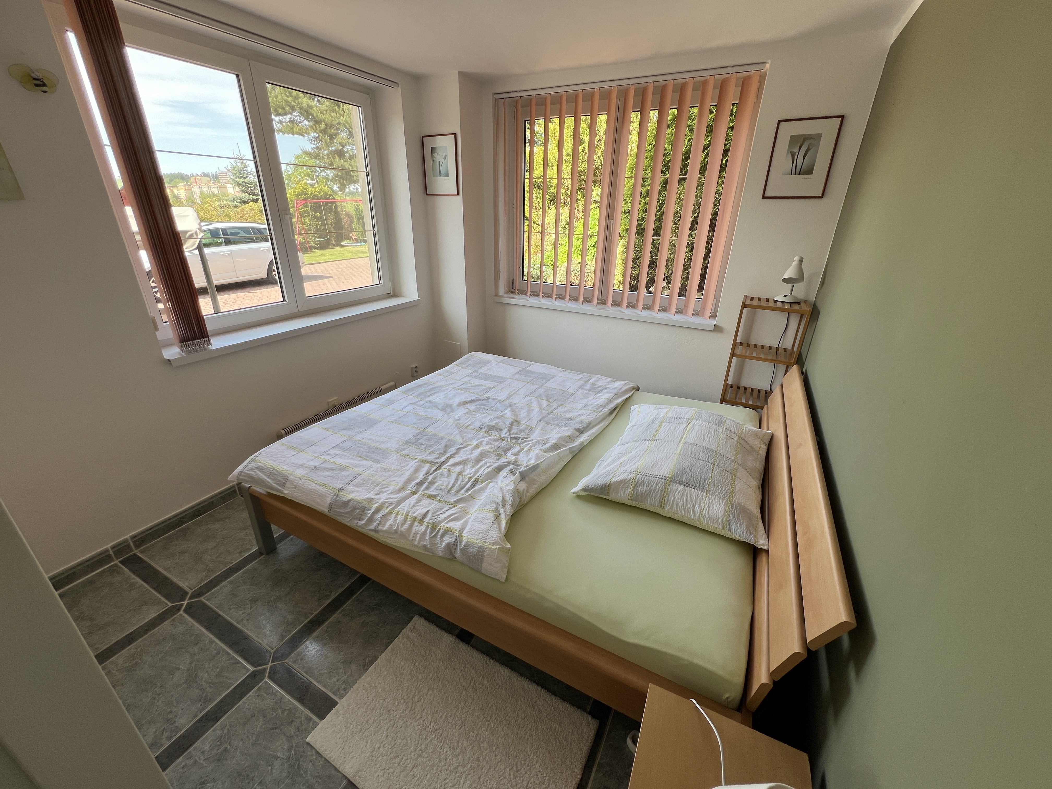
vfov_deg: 89.9
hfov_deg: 106.2
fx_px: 395
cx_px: 526
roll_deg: -0.9
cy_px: 394
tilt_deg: -23.6
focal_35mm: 13
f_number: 1.8
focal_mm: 1.57
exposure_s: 1/117
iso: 32
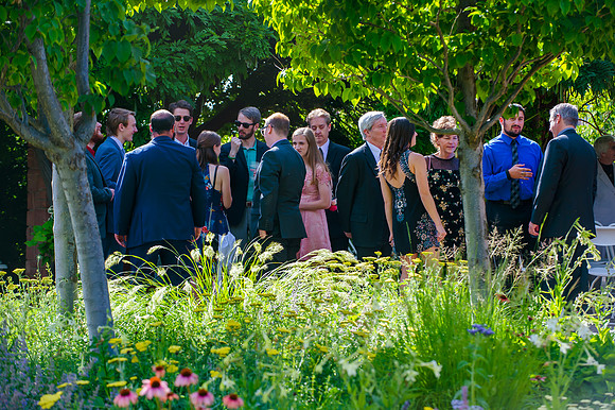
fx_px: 2305
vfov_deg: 10.1
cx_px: 308
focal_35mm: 135
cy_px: 205
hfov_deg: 15.2
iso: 400
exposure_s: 1/400
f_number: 5.6
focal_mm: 135
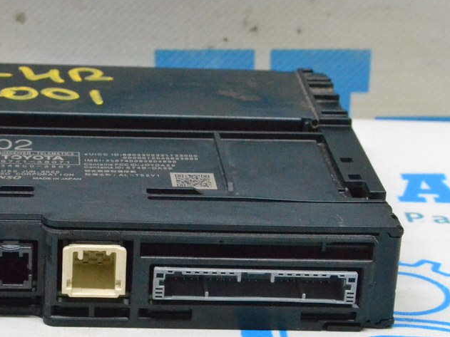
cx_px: 108
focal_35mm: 129
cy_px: 211
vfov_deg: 11.5
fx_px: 1674
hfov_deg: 15.2
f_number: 13
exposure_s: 1/100
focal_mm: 55
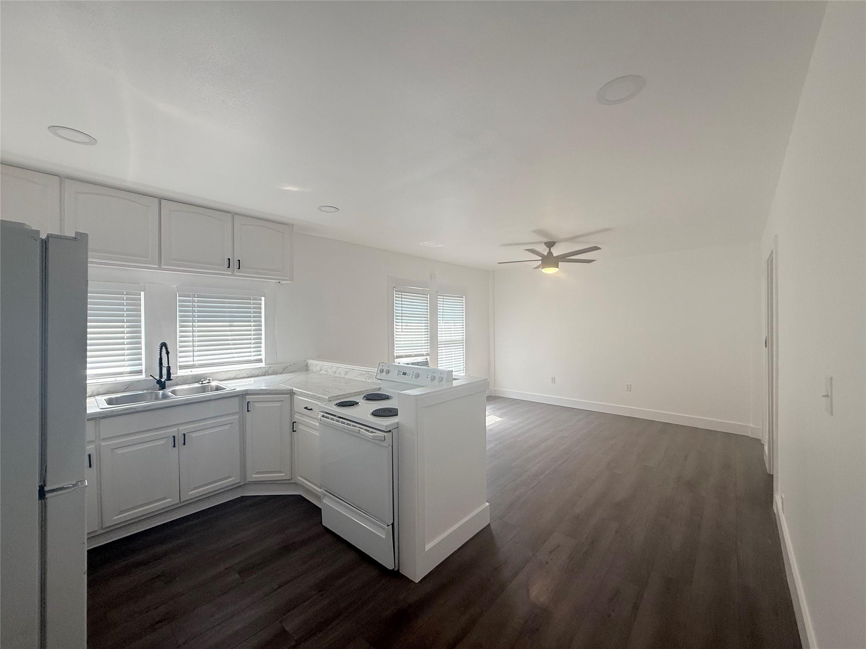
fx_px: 350
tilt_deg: +0.3
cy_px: 324
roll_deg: +0.9
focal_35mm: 14
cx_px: 433
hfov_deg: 102.1
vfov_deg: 85.7
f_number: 2.2
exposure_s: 1/120
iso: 100
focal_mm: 2.22
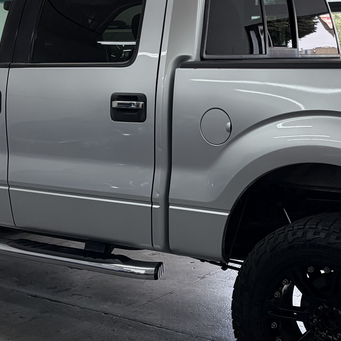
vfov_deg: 26.4
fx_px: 724
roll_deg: +0.2
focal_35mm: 65
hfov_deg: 26.3
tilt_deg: -7.3
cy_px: 137
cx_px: 239
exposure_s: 1/231
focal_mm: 5.96
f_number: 1.6
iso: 125
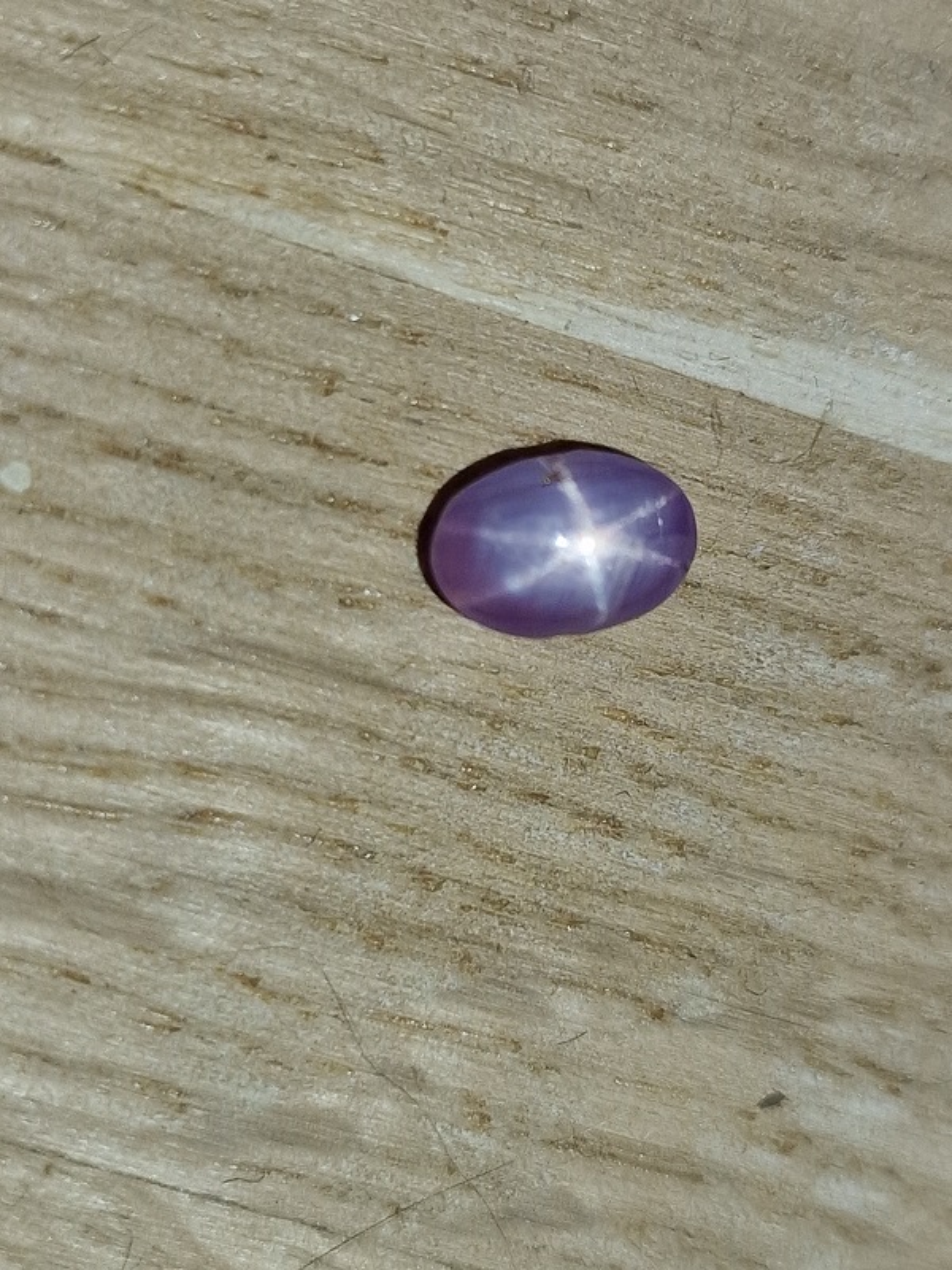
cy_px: 635
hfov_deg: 58.9
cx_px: 476
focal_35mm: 23
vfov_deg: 73.9
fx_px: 843
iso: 50
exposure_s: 1/563
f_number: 1.8
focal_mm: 6.4
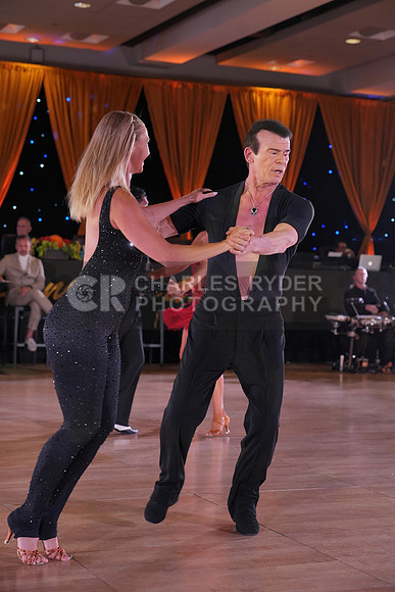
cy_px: 296
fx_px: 1102
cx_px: 198
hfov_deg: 20.3
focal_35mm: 67
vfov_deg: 30.1
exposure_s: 1/400
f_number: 4
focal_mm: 67
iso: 1250
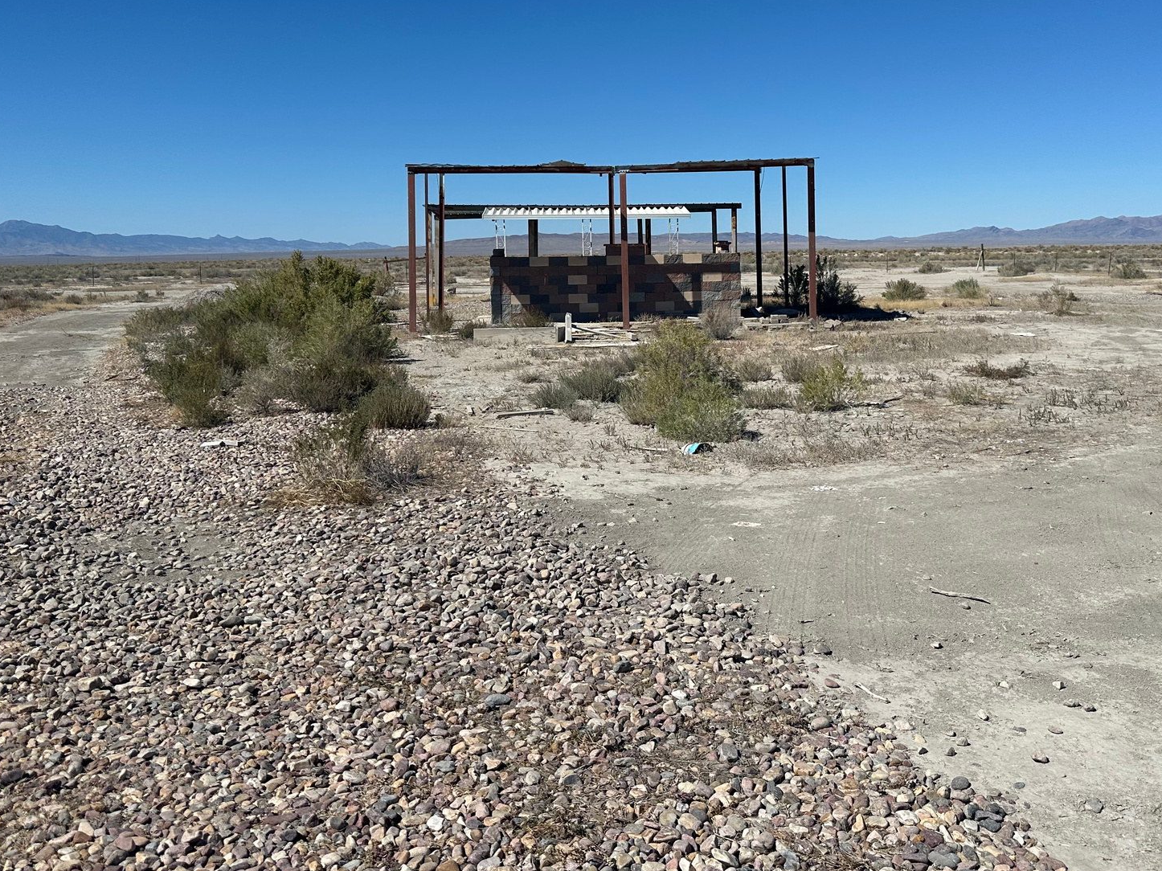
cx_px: 621
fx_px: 1141
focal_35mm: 34
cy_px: 299
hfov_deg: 53.9
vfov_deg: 41.3
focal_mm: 6.86
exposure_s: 1/9709
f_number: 1.78
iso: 80
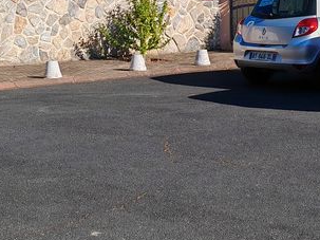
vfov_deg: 13.3
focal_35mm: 109
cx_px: 168
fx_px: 1007
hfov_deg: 18.1
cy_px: -26
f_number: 1.9
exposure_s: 1/2400
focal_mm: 5.3
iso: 50
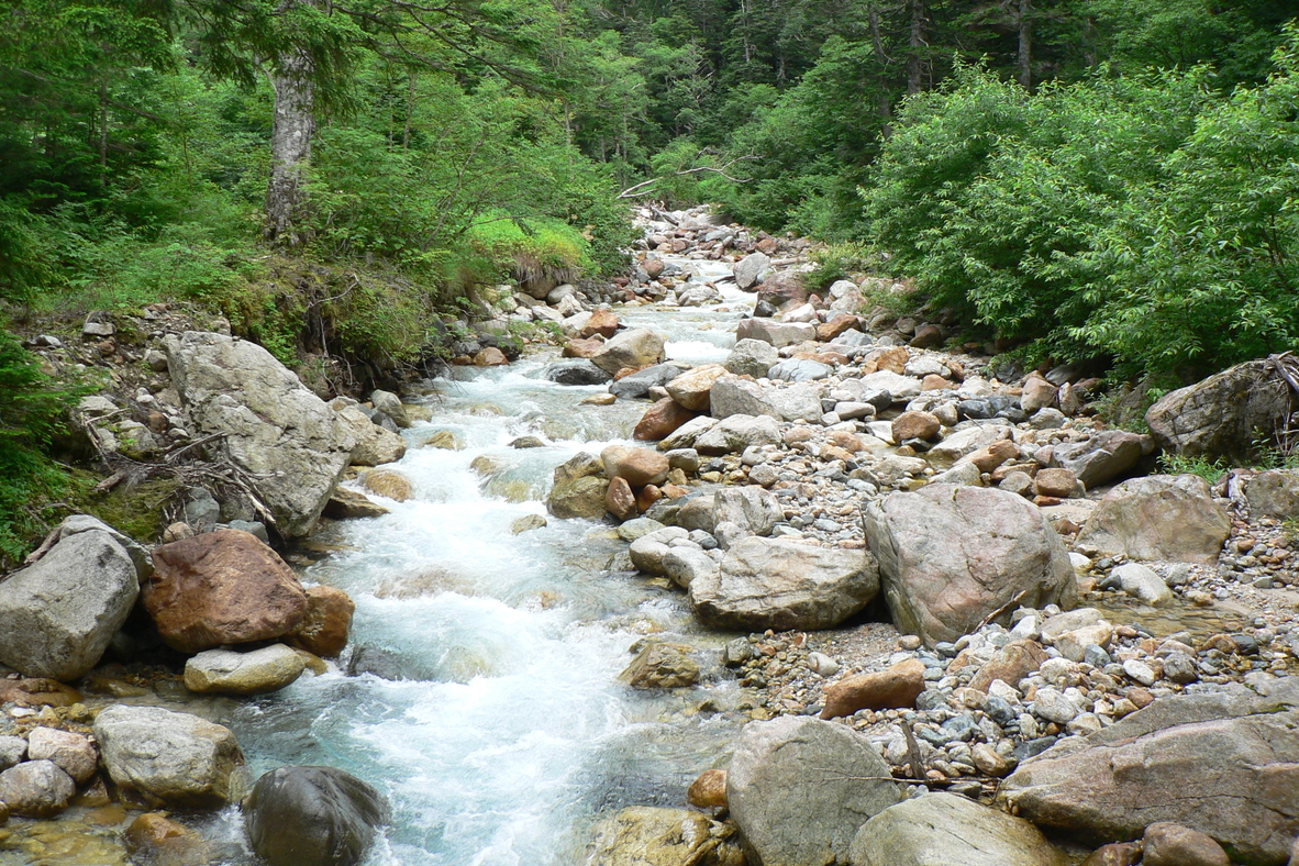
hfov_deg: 50.7
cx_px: 646
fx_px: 1371
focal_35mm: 38
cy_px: 373
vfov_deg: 35.0
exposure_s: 1/100
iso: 80
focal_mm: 6
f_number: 3.6
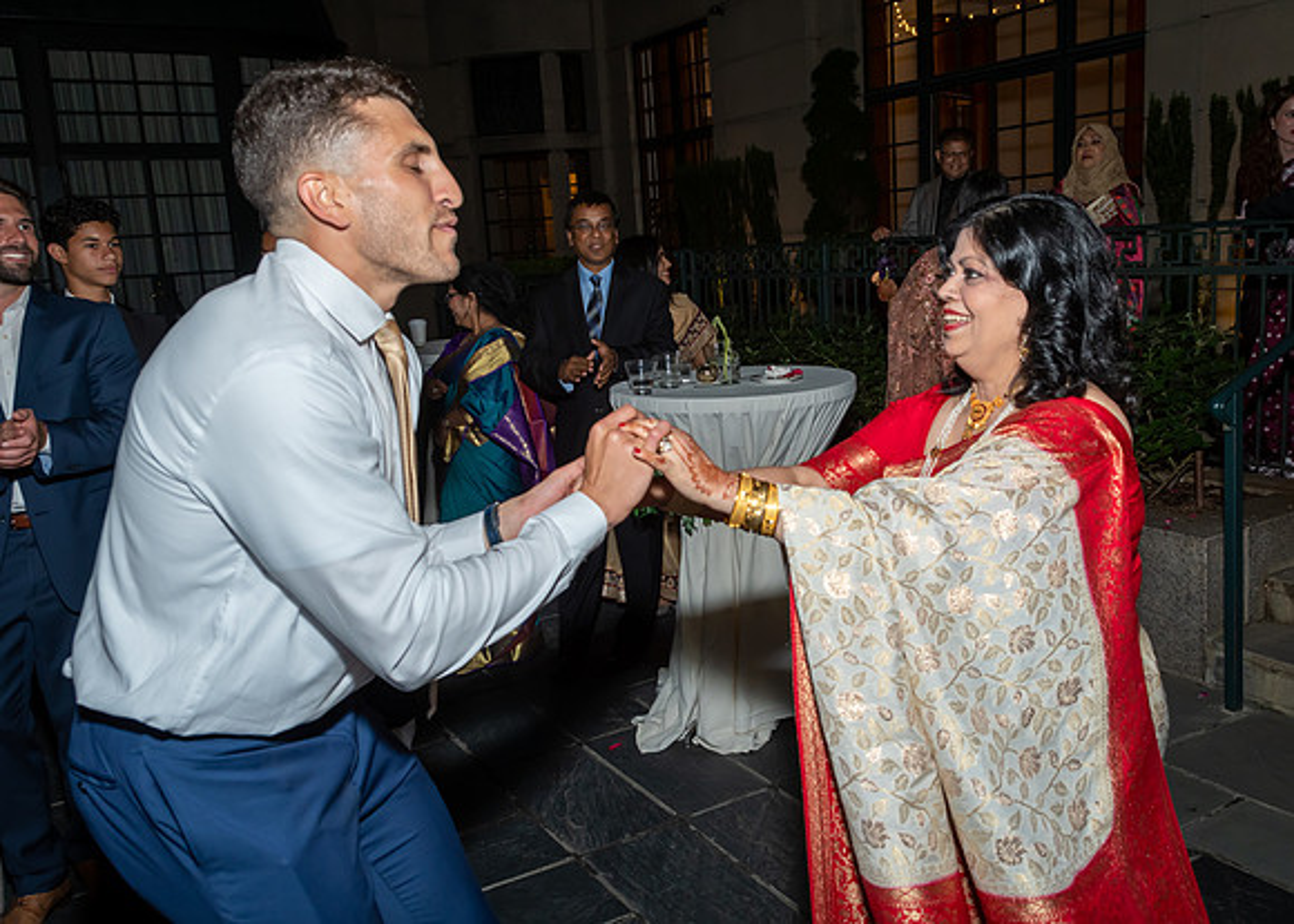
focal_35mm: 30
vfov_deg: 45.3
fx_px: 1106
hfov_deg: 60.5
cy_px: 444
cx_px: 714
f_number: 5.6
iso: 500
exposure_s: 1/250
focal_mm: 17
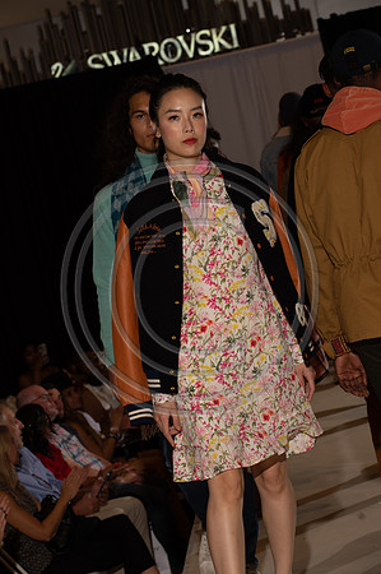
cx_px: 190
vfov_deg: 16.8
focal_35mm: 122
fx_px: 1941
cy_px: 287
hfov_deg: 11.2
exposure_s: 1/250
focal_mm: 122
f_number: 9
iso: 800
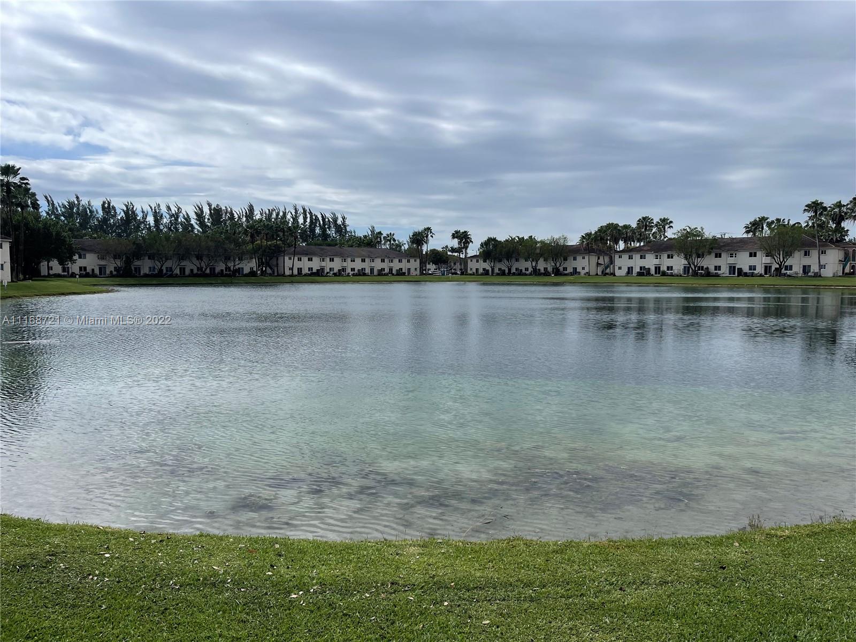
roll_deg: +0.7
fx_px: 643
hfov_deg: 67.3
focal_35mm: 26
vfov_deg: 53.1
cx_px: 428
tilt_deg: -5.2
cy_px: 321
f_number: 1.6
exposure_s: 1/7407
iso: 32
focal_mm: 5.1
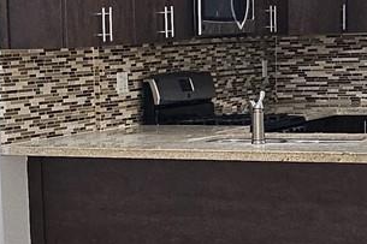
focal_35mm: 131
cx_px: 69
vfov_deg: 10.4
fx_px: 1335
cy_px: 181
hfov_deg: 15.5
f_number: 1.8
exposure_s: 1/120
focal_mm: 5
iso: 500
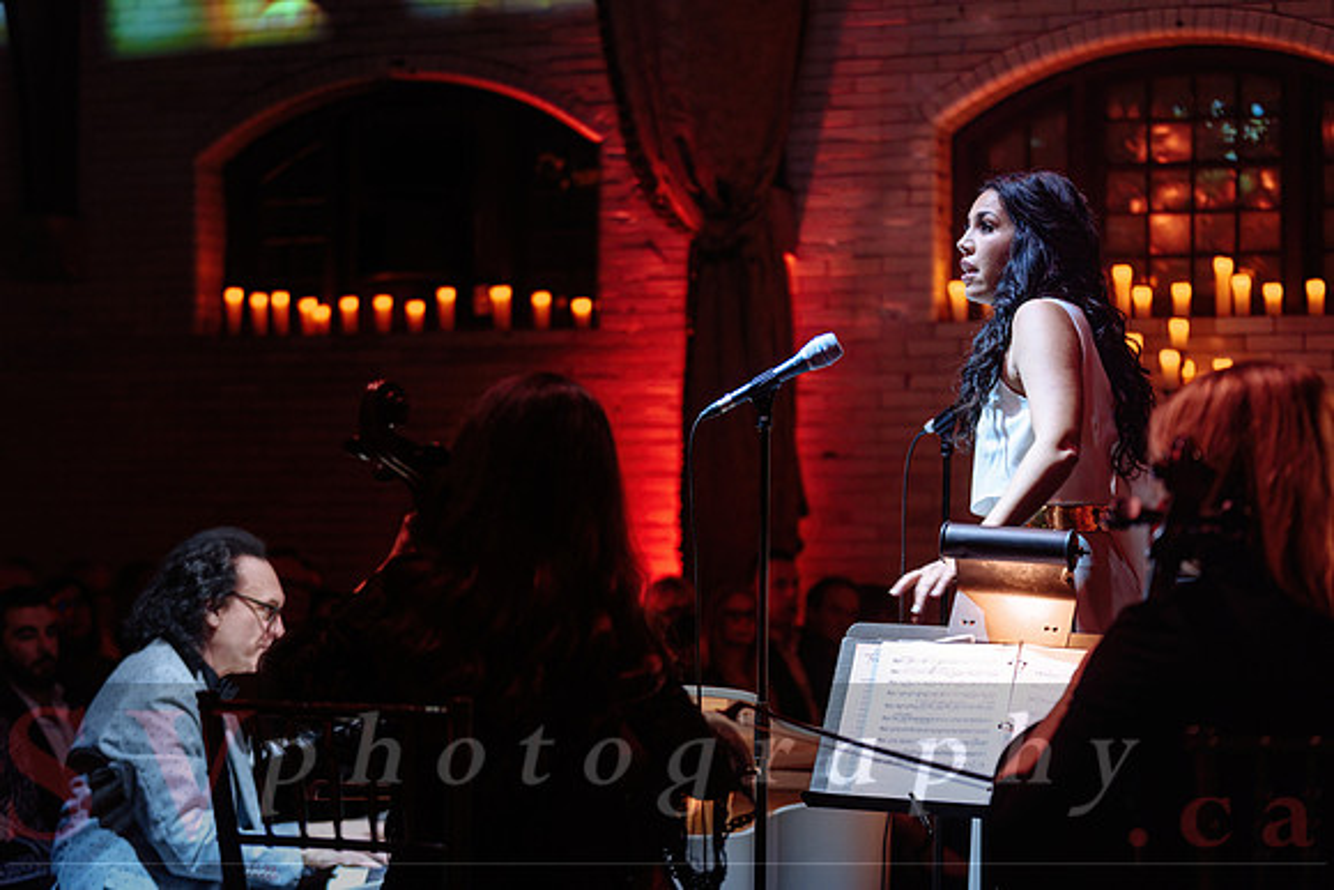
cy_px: 445
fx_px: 2817
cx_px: 667
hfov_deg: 26.6
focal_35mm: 76
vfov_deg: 18.0
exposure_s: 1/125
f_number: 2.8
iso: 2000
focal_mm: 76
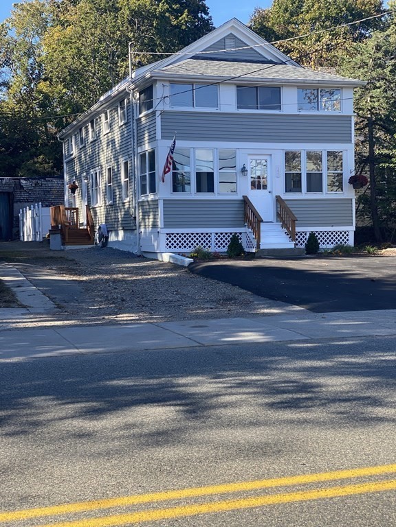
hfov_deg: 28.0
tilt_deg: -1.4
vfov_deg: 36.8
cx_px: 198
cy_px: 264
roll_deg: +1.5
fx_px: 793
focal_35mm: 52
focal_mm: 6
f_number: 2
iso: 20
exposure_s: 1/345
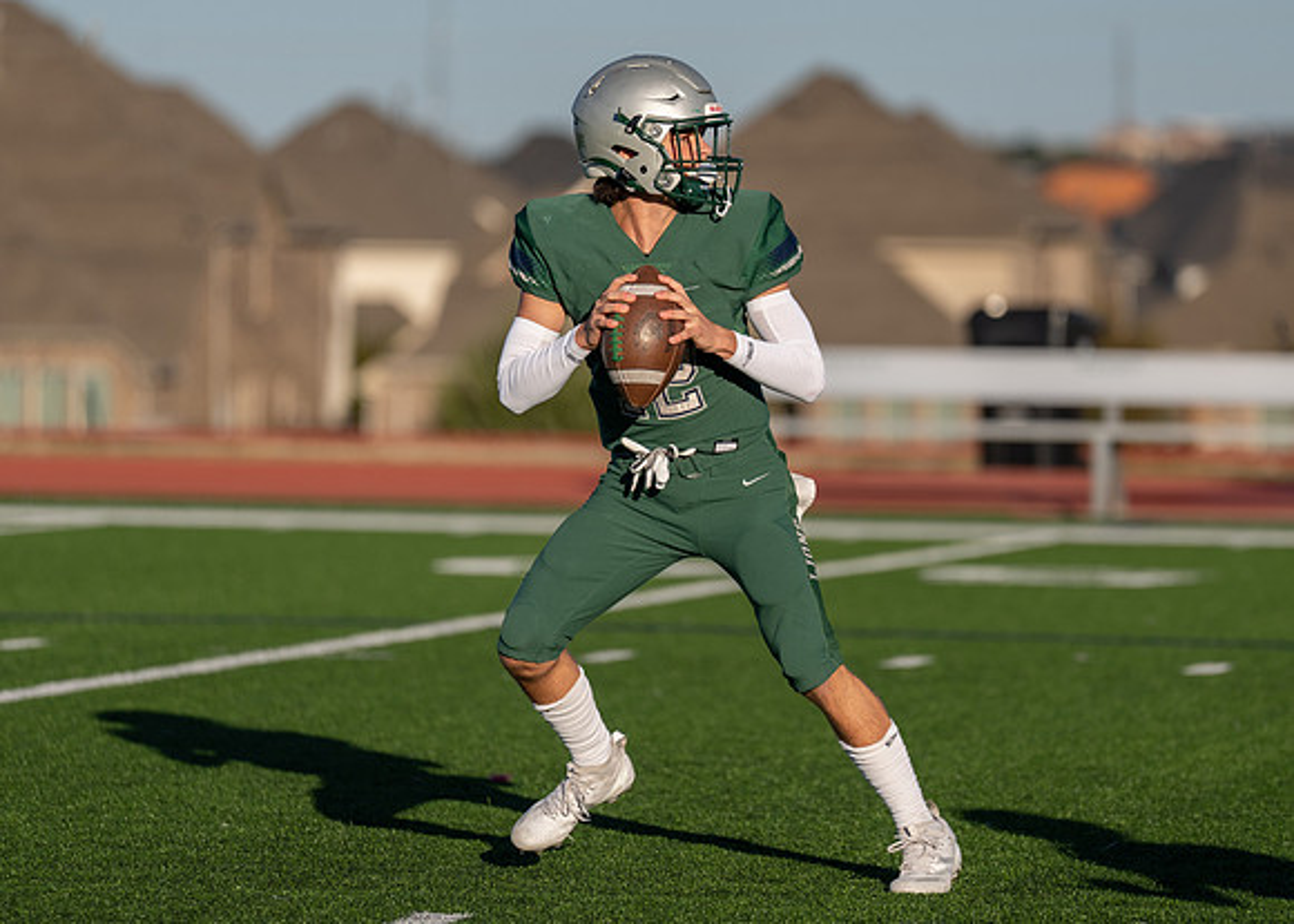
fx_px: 10776
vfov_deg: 4.9
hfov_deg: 6.9
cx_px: 719
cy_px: 401
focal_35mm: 293
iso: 100
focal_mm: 200
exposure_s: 1/3200
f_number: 2.8
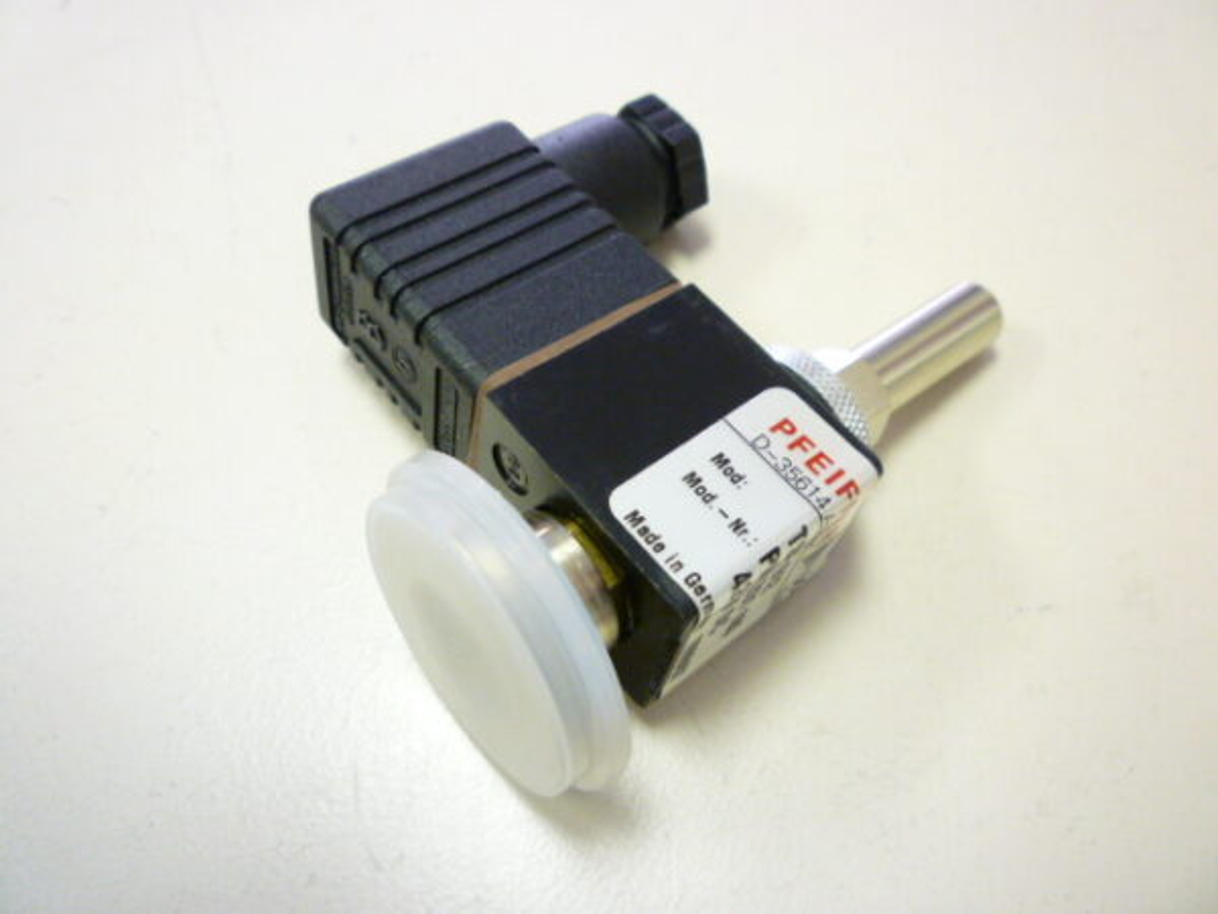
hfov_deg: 61.7
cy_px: 457
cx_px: 609
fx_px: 1020
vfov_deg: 48.2
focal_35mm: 29
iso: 400
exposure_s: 1/20
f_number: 3.3
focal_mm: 5.2
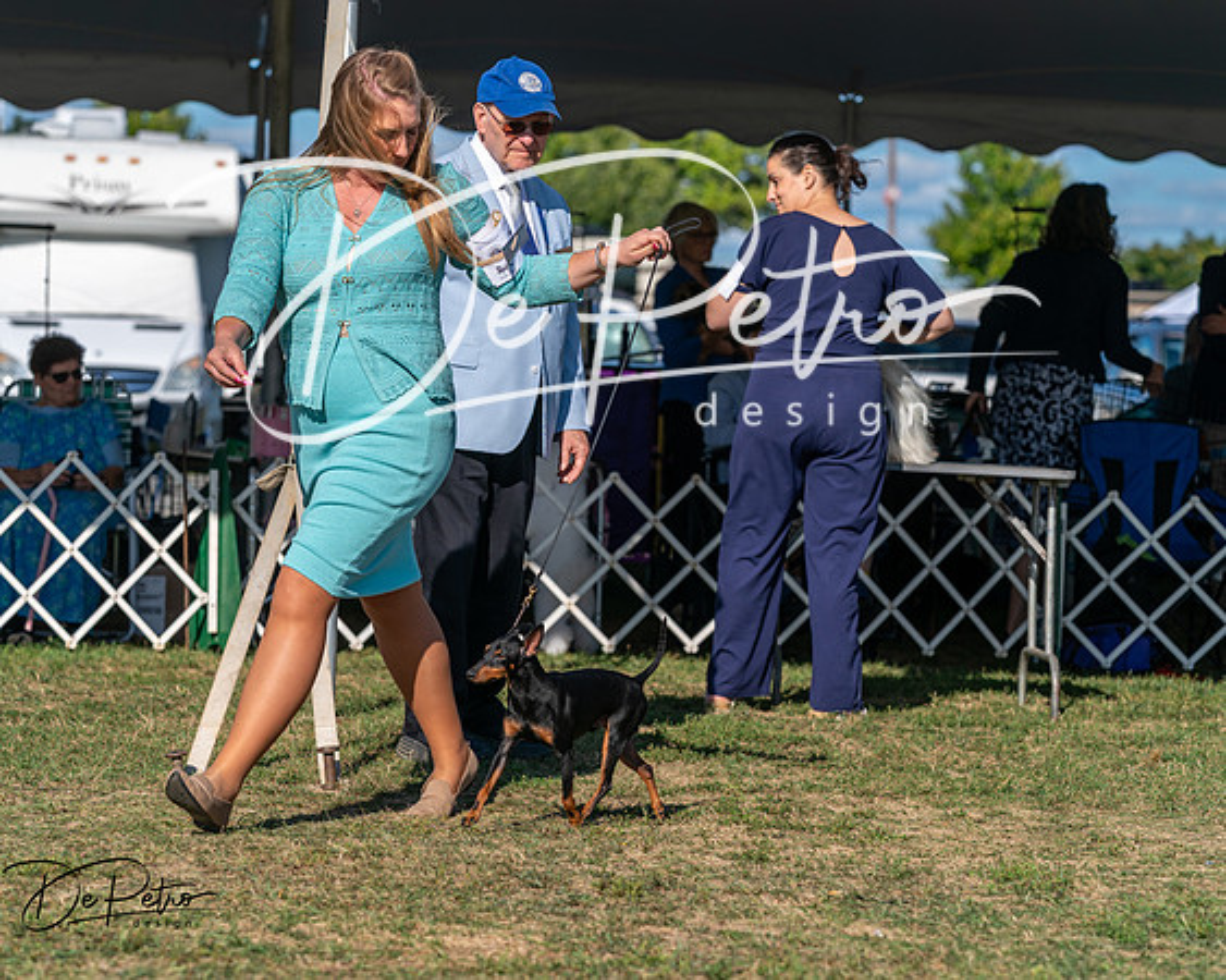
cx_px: 613
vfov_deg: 11.6
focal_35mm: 133
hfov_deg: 14.5
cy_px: 490
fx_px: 4820
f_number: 4.5
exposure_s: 1/1250
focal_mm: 118
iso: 125
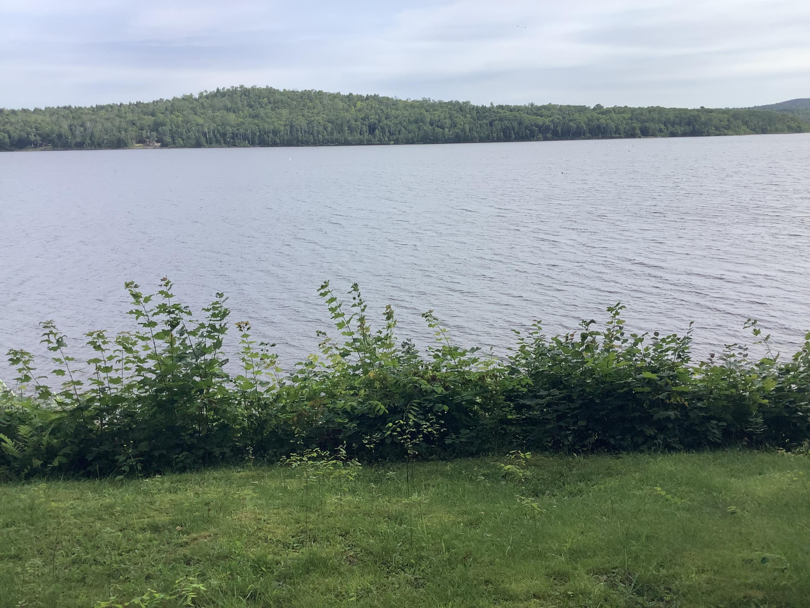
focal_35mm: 31
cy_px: 304
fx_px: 725
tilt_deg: -14.5
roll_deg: +0.8
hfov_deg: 58.4
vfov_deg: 45.4
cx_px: 405
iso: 25
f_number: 2.4
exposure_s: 1/1164
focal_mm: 3.3
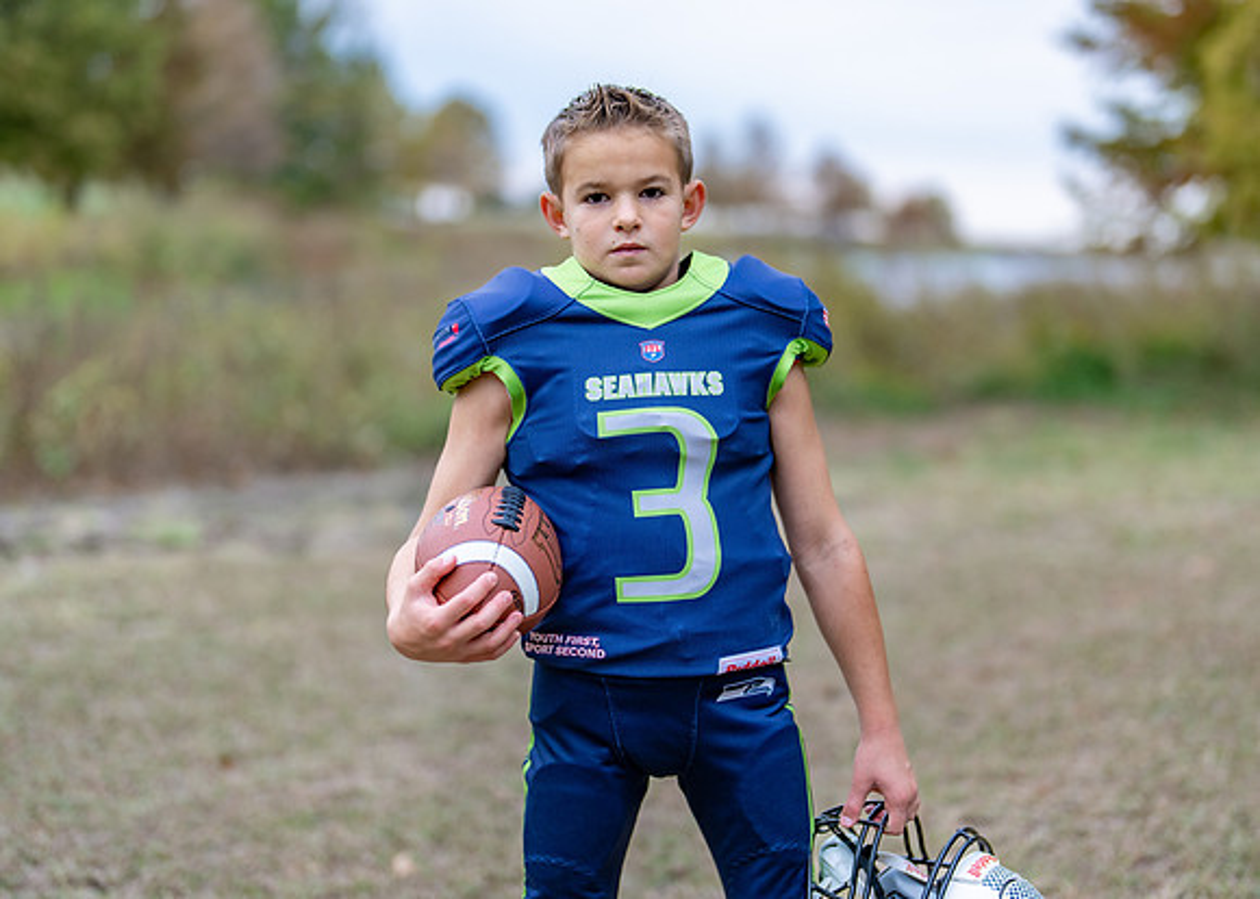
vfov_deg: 23.3
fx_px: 2176
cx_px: 636
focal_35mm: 61
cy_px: 405
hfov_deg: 32.3
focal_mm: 50
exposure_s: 1/500
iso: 100
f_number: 1.2
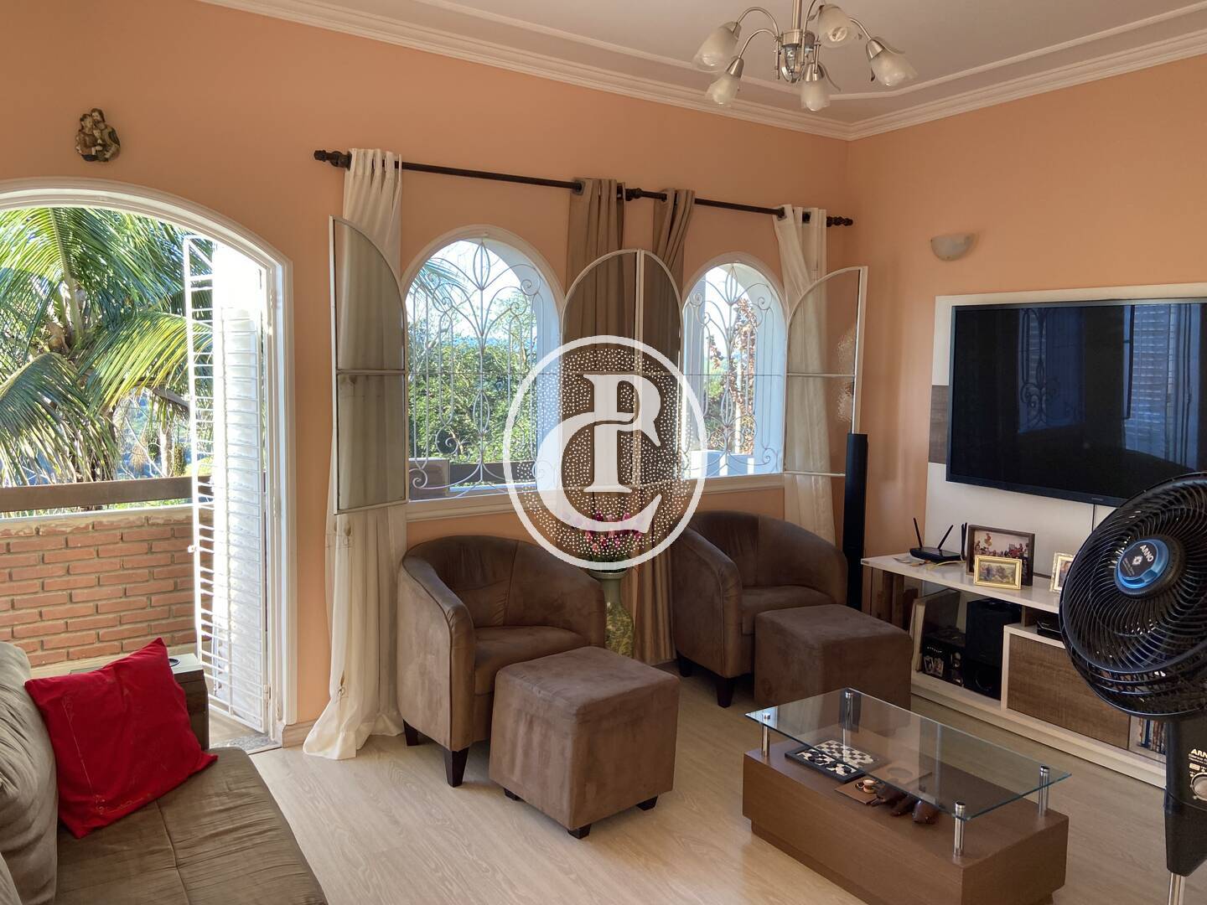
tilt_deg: -5.1
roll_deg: -0.9
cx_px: 604
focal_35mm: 26
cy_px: 452
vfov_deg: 53.1
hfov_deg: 67.3
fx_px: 907
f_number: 1.8
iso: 80
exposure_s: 1/121
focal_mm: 4.25
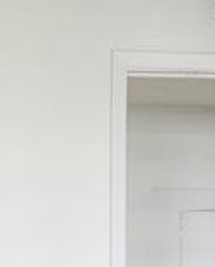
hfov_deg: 8.5
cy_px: 456
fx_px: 1442
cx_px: 28
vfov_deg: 10.1
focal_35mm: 182
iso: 80
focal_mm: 6.76
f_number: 1.78
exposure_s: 1/120
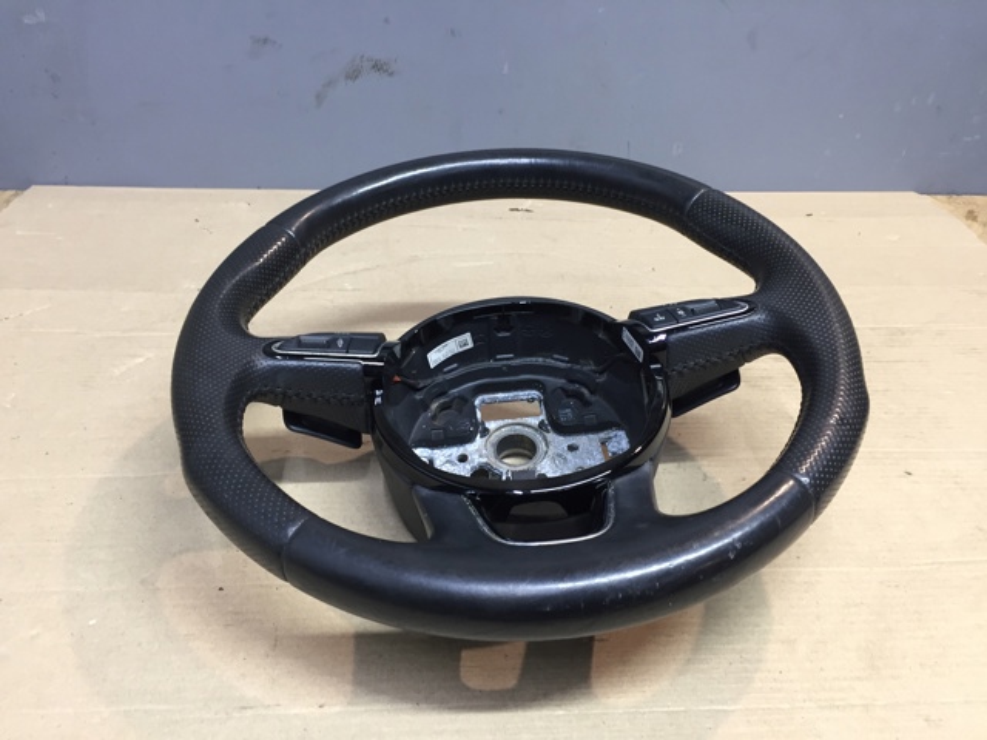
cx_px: 494
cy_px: 370
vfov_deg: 48.2
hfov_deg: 61.7
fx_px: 827
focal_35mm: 29
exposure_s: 1/33
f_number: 2.2
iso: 125
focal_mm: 4.15
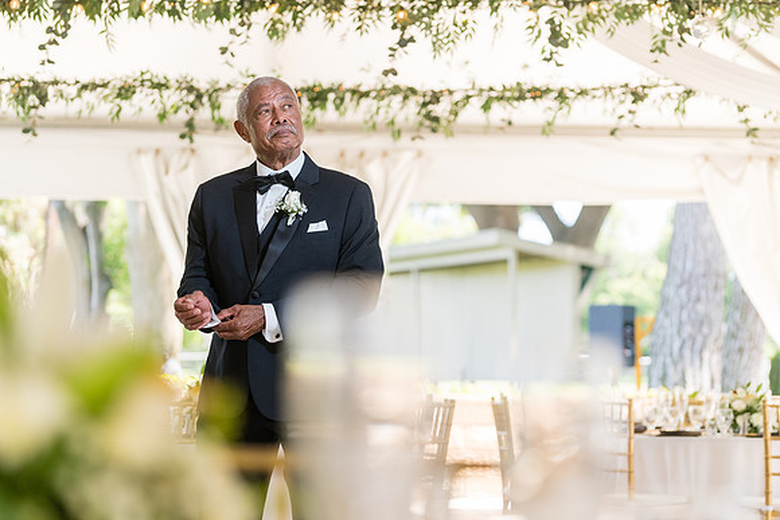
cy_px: 260
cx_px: 390
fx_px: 2514
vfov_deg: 11.8
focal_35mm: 116
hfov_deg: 17.6
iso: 400
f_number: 4
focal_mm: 116
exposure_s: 1/250
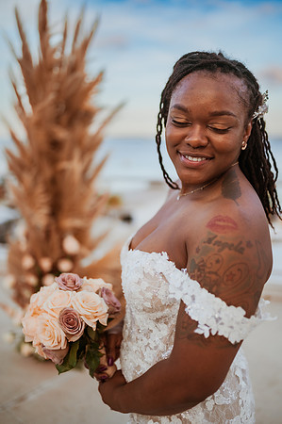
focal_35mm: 35
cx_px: 141
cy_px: 212
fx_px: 412
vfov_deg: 54.5
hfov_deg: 37.8
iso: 250
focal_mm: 35
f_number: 1.6
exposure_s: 1/4000
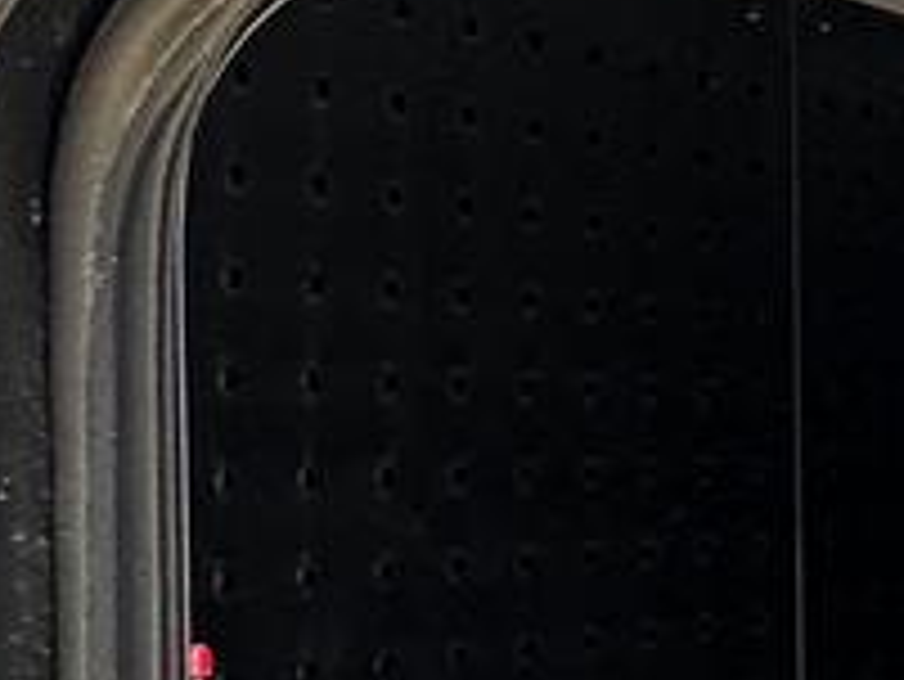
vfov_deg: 16.6
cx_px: 2528
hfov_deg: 12.5
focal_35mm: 89
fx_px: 2326
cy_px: 432
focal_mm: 2.22
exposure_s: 1/99
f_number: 2.2
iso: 64
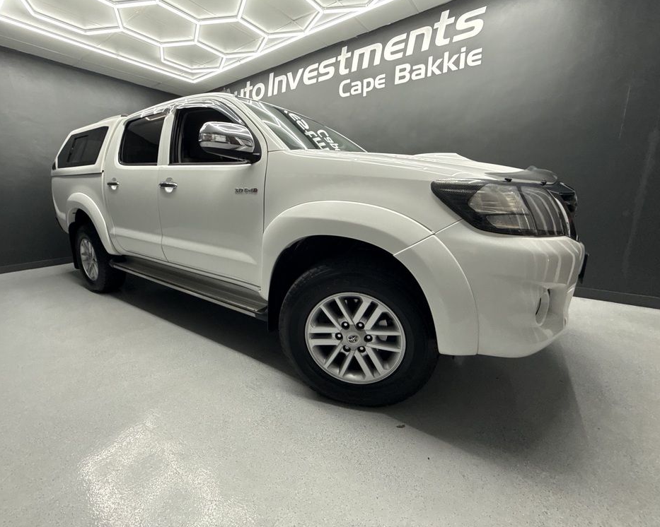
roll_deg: +0.8
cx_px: 303
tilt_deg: -11.6
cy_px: 256
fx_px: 293
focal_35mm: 15
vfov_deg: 84.0
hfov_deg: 96.6
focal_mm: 2.22
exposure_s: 1/100
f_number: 2.2
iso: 250
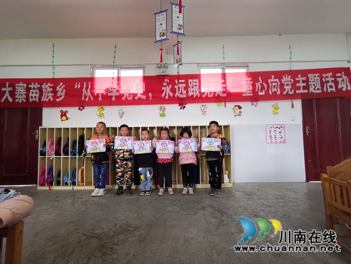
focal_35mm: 16
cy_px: 132
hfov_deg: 94.5
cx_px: 176
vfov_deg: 78.1
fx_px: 162
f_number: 2.2
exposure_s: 1/100
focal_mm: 2.35
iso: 400
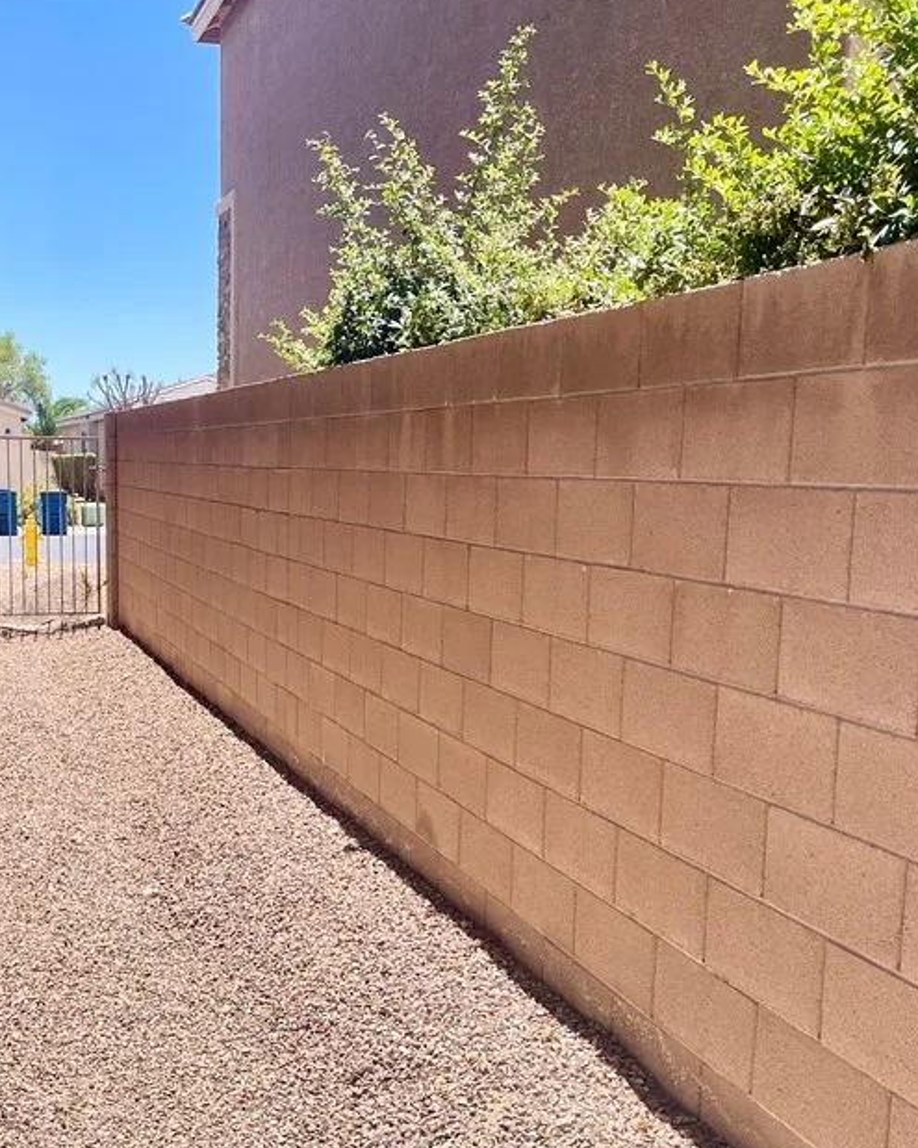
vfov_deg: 43.6
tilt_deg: -9.1
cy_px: 684
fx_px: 1427
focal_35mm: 42
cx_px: 282
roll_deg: -0.6
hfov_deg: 35.2
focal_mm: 4.2
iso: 32
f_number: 1.6
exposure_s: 1/2053
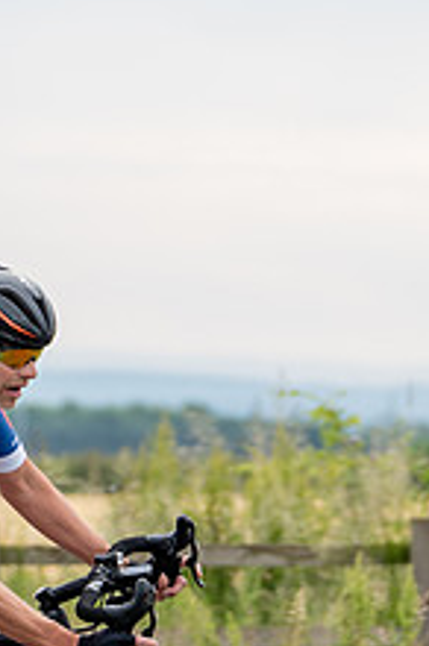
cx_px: -154
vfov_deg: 5.9
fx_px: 6222
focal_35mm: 347
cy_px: 301
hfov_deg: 3.9
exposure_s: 1/800
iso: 160
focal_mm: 104
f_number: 3.2
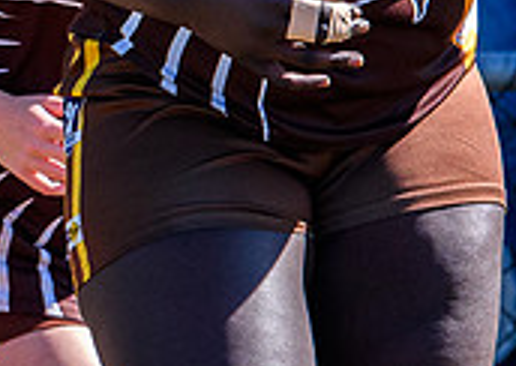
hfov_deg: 1.5
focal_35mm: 1323
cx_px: -439
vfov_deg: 1.1
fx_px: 19343
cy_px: -273
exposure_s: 1/1600
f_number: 5.6
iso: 900
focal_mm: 160
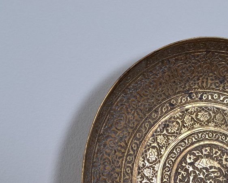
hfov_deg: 36.6
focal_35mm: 50
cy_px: 182
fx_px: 338
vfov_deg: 28.4
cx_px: 166
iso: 200
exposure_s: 1/50
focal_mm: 5.23
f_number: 1.8
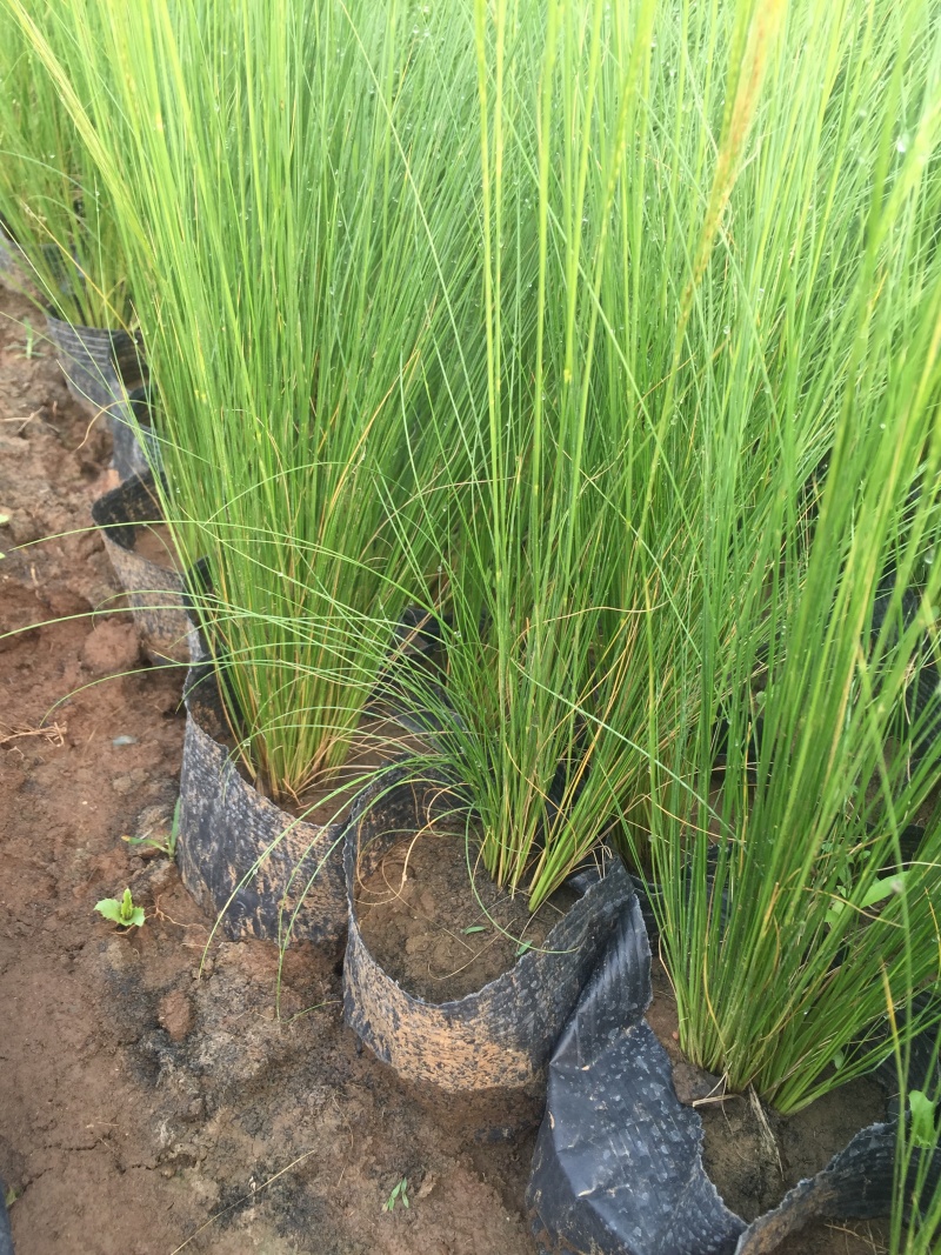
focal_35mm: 29
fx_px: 1051
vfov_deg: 61.7
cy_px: 628
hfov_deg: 48.2
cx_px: 470
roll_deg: -0.3
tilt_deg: -41.3
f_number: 2.2
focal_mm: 4.15
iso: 32
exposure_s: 1/231
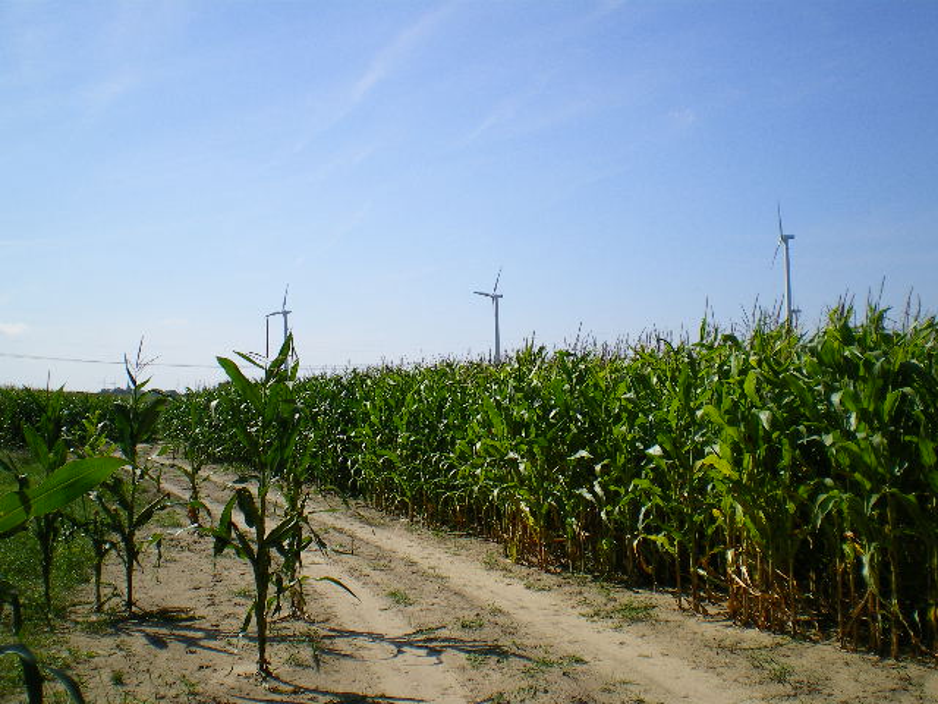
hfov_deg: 49.0
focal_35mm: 38
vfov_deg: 37.7
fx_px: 1030
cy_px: 352
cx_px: 469
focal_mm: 6.3
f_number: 4.6
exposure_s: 1/500
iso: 64
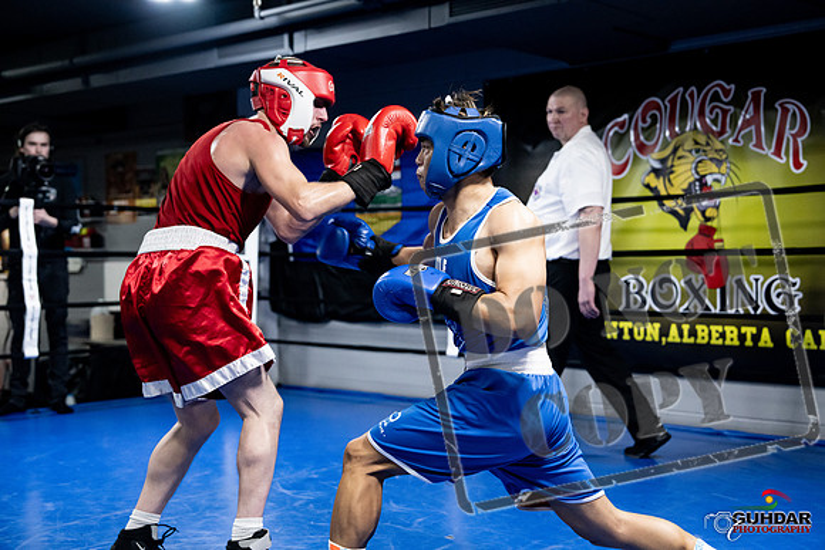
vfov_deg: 28.1
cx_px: 412
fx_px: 1100
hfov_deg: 41.1
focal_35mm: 48
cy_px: 275
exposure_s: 1/1000
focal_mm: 48
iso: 6400
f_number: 2.8
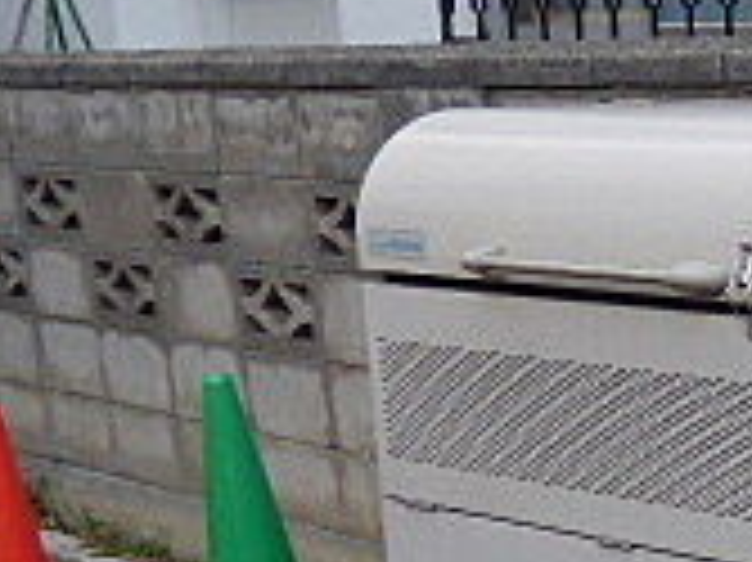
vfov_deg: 13.2
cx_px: 1283
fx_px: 2410
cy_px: 504
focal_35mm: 111
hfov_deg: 15.6
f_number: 3.2
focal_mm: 5.04
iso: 100
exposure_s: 1/125
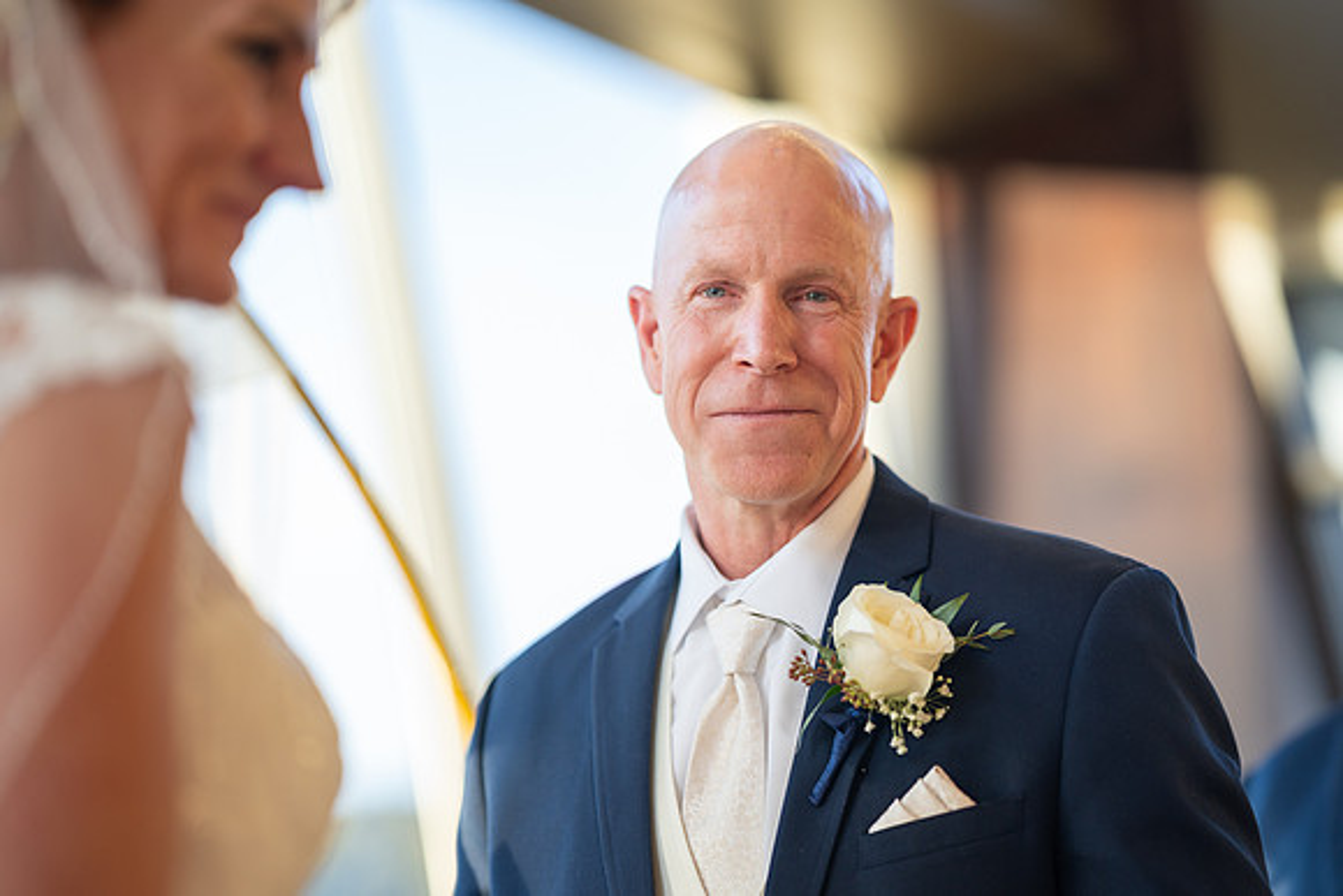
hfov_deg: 21.1
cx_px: 761
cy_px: 471
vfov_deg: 14.2
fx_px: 3596
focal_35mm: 96
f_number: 1.4
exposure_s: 1/200
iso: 160
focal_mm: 85
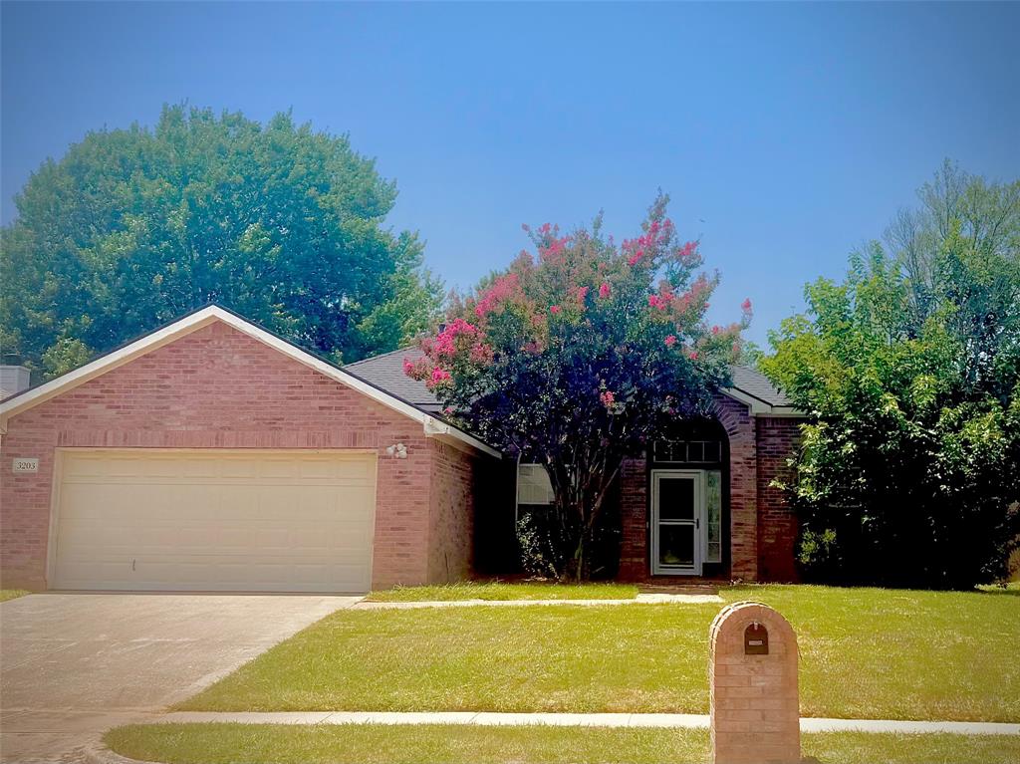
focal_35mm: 24
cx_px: 510
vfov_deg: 56.8
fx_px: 707
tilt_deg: +8.5
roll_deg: -0.6
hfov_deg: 71.6
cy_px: 382
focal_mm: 6.76
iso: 80
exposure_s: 1/6711
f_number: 1.78
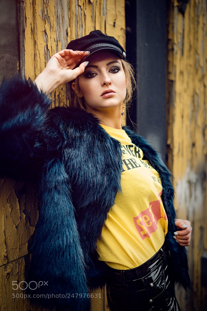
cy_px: 156
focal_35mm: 50
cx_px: 104
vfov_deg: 39.6
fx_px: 431
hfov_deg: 27.0
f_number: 2.2
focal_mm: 50
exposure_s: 1/100
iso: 80
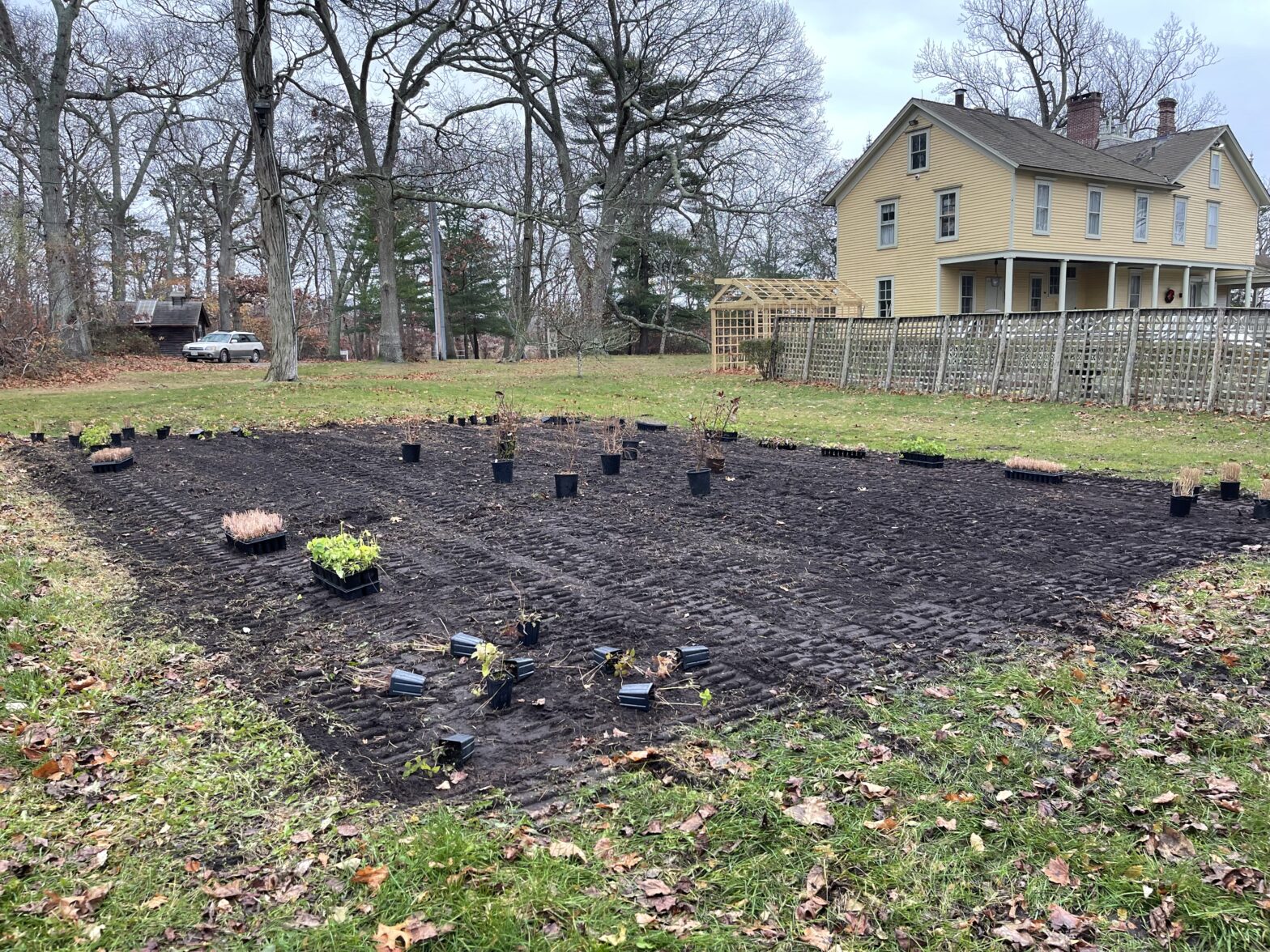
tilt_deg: -8.4
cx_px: 635
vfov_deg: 53.1
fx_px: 954
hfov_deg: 67.3
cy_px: 476
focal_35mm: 26
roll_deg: +1.8
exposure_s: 1/121
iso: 50
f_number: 1.6
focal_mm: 5.1
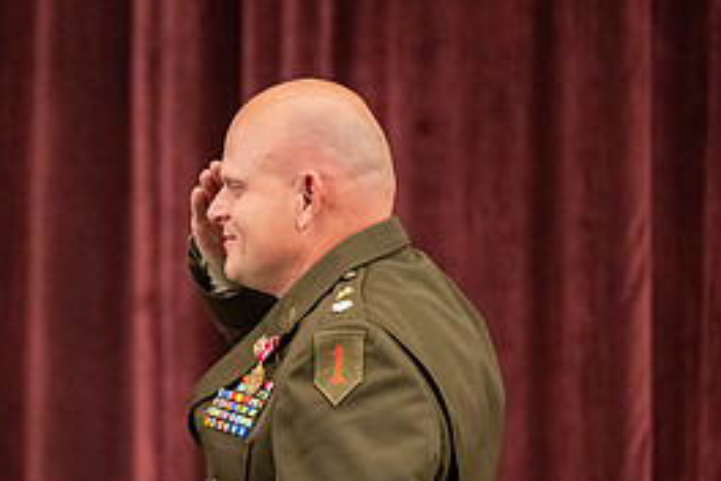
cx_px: 57
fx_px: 7690
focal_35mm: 384
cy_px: 414
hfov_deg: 5.4
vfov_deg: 3.6
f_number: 2.8
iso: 5000
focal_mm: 175
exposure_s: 1/200
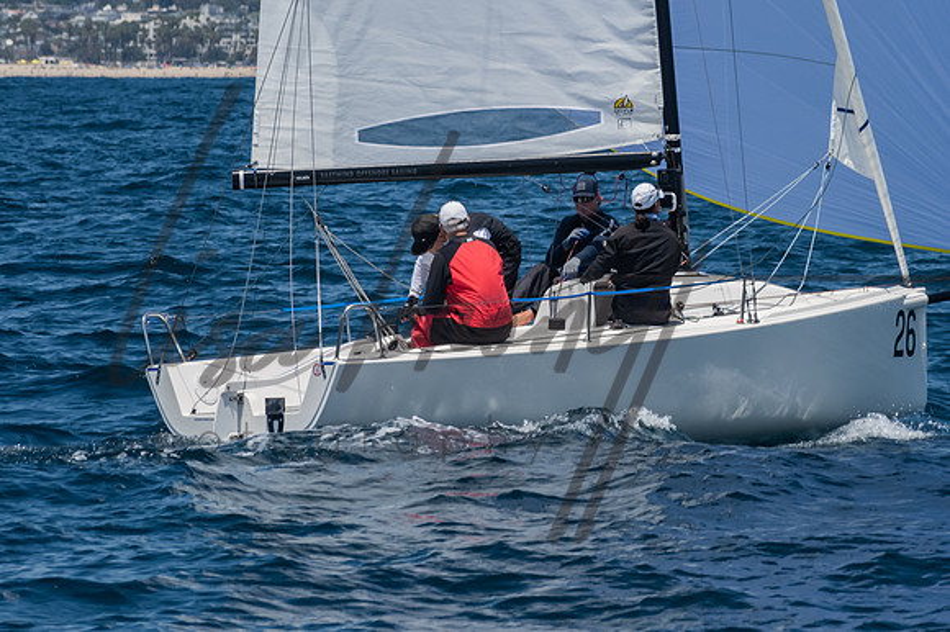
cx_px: 475
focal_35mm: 330
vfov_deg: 4.2
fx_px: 8703
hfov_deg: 6.2
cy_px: 316
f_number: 14
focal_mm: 220
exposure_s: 1/1000
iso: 640
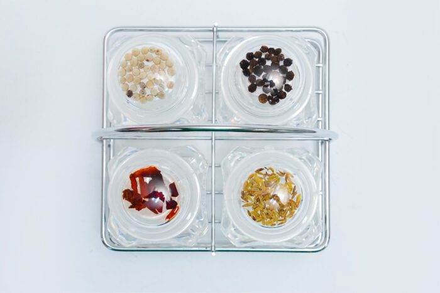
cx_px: 220
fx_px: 1039
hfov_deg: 23.9
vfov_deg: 16.1
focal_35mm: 85
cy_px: 146
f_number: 10
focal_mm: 57
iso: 2500
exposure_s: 1/125
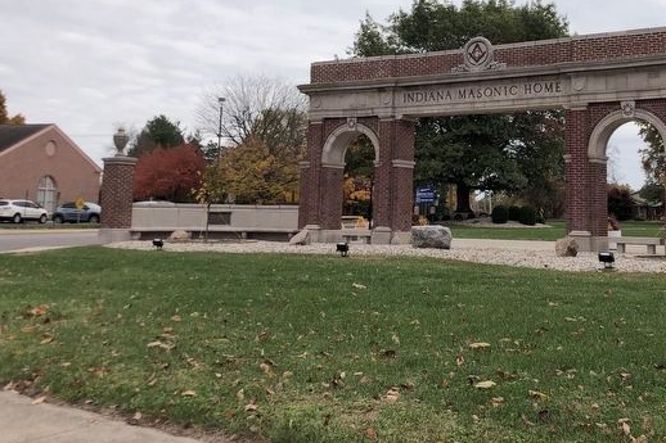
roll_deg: -0.5
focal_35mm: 45
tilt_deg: +8.8
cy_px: 112
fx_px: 832
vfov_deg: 29.4
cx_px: 462
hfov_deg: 42.8
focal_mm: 4
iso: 20
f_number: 1.8
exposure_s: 1/2000
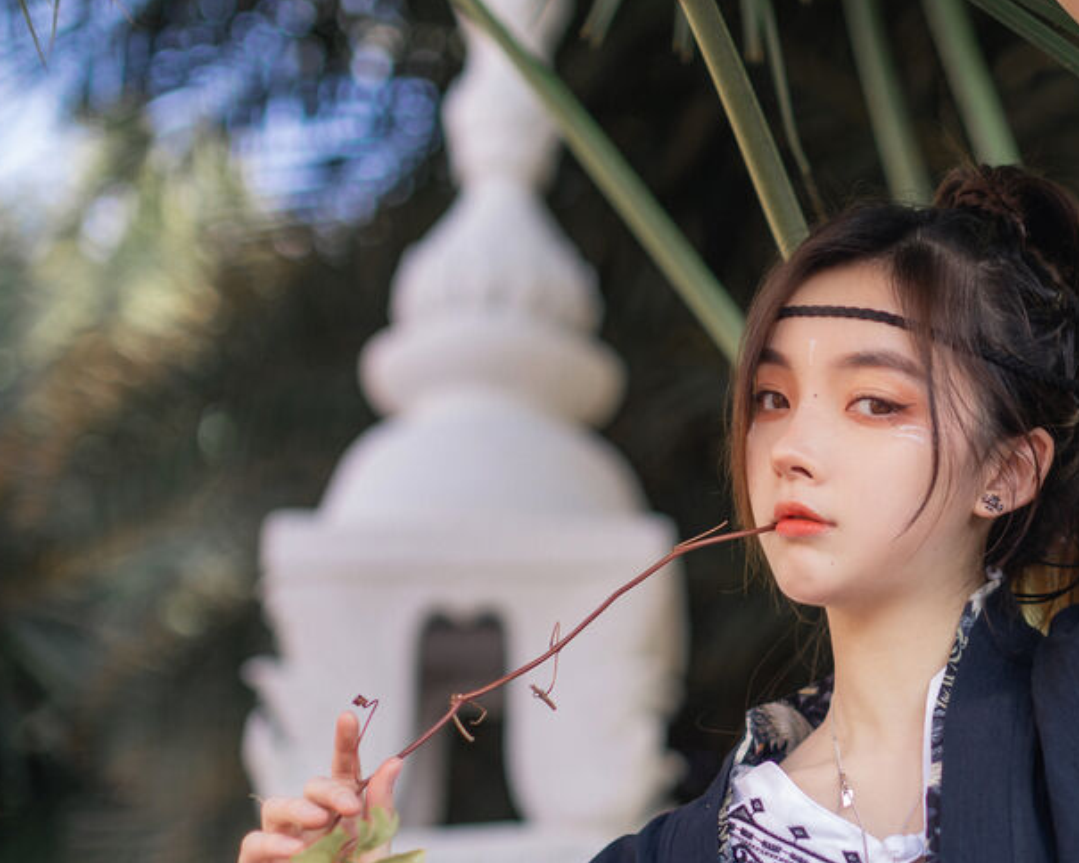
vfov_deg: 16.2
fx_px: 3034
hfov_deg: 19.7
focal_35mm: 95
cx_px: 1017
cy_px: 465
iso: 125
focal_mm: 50
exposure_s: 1/500
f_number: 1.8
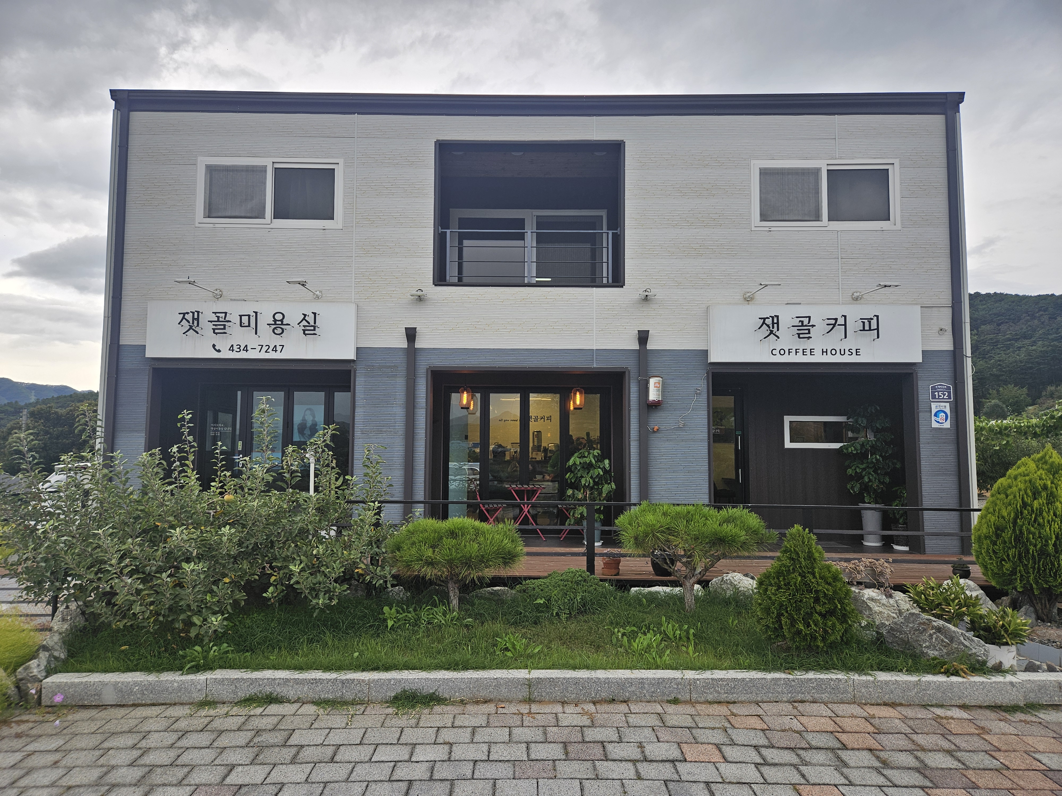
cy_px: 398
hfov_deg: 73.9
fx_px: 706
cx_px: 531
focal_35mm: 23
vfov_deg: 58.9
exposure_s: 1/180
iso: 32
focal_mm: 5.4
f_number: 1.8
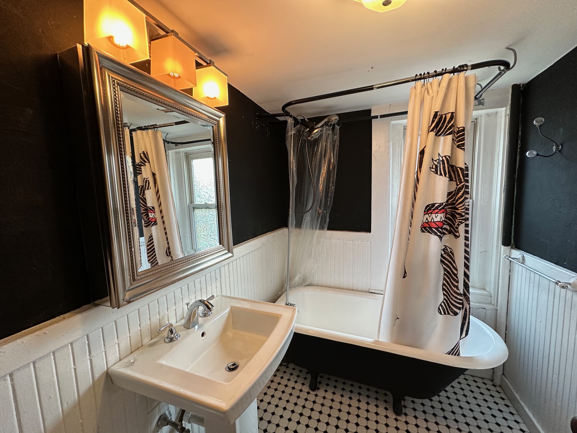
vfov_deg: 85.7
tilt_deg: -5.9
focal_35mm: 14
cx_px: 288
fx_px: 233
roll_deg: +1.3
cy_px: 216
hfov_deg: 102.1
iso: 200
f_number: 2.2
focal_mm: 2.22
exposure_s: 1/120
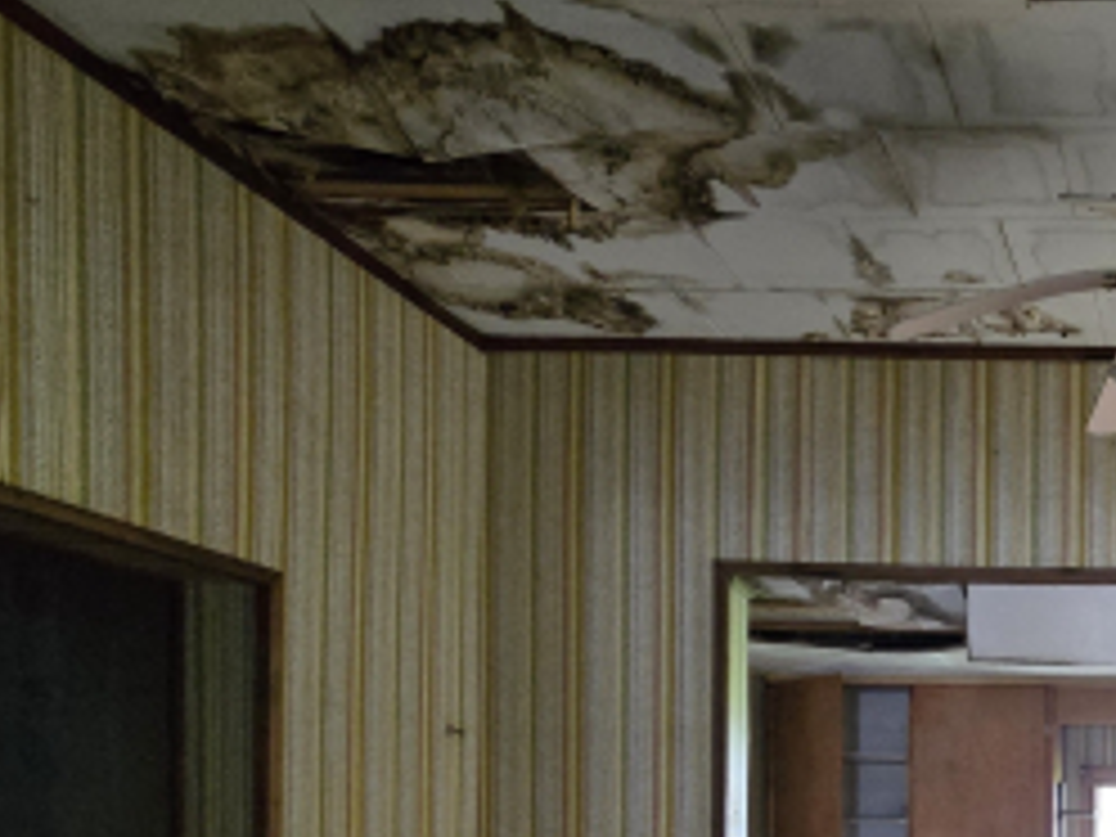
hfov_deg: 43.0
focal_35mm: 35
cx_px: 1181
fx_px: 1128
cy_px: 922
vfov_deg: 34.9
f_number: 2.2
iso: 1000
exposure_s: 1/60
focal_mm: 2.2
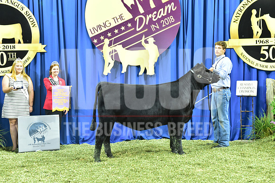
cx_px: 138
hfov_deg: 39.6
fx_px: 382
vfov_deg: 27.0
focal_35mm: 50
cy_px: 92
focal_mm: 50
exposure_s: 1/160
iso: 3200
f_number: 5
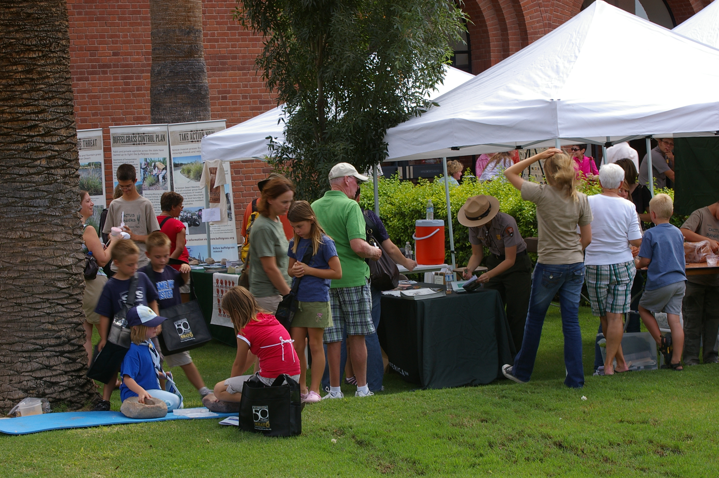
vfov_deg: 16.5
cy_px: 239
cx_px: 360
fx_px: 1646
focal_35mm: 82
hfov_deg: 24.6
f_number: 11
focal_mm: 55
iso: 200
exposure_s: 1/45
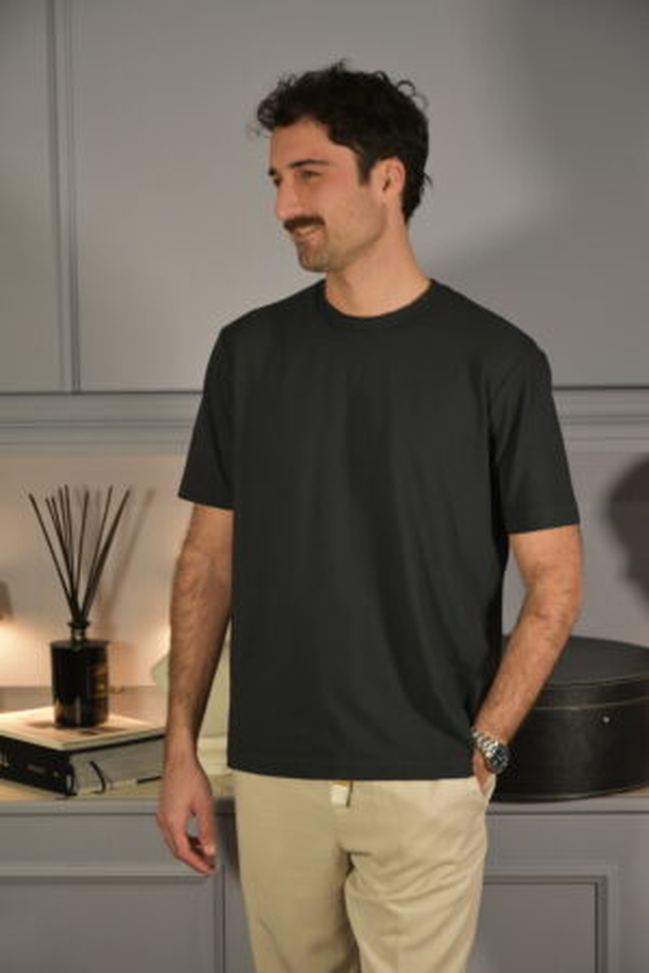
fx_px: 2677
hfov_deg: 13.8
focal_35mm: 99
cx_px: 324
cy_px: 486
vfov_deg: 20.6
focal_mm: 66
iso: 1600
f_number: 5.3
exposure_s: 1/80
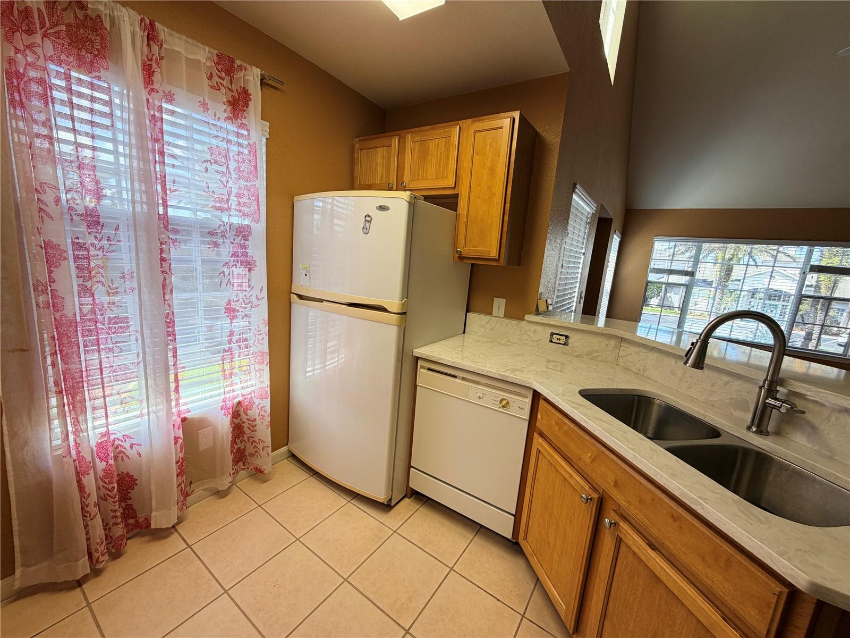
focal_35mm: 14
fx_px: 344
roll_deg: -3.7
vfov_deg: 85.7
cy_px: 319
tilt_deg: -10.1
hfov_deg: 102.1
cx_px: 425
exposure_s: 1/120
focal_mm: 2.22
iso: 64
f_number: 2.2
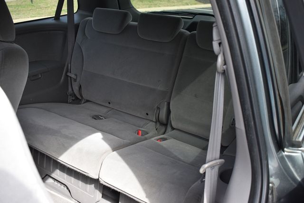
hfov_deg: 53.1
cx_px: 152
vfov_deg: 36.9
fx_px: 304
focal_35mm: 36
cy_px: 102
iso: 400
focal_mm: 24
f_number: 5
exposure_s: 1/250
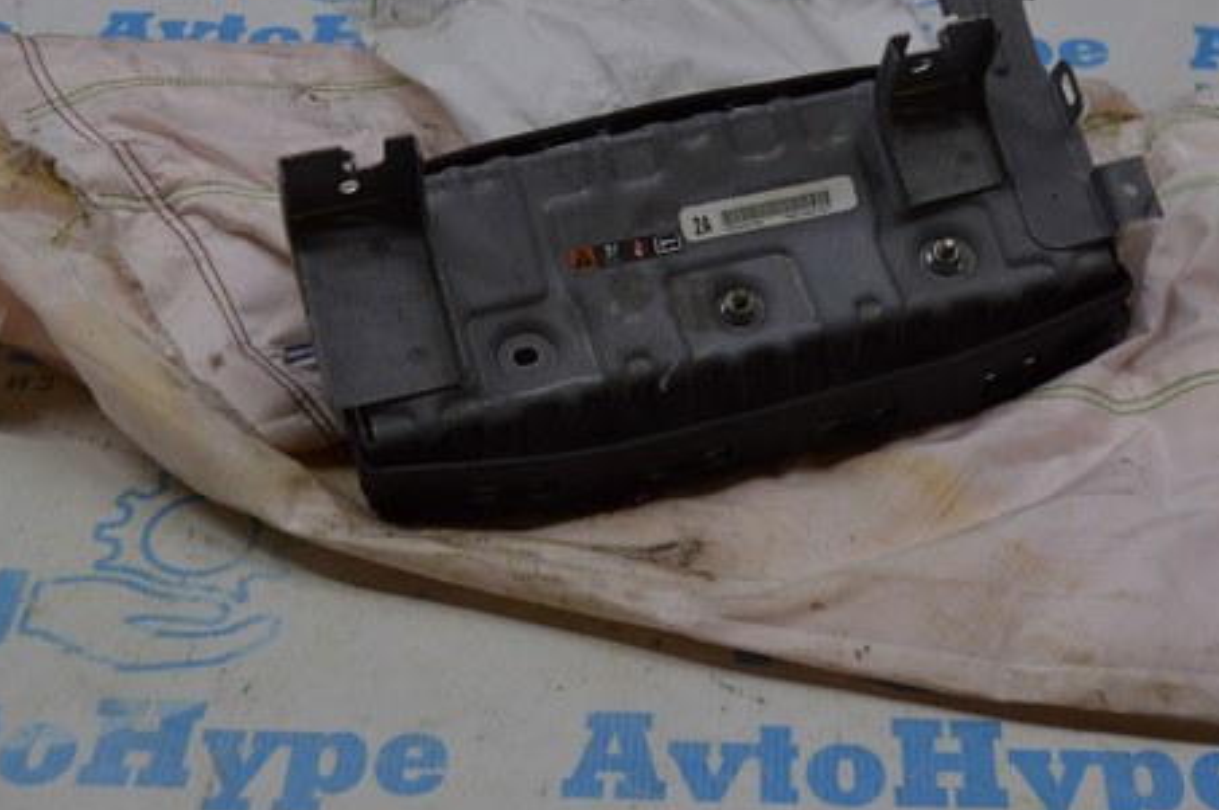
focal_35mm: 66
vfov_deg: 20.6
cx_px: 635
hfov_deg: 30.7
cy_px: 292
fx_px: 2222
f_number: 5.6
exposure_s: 1/125
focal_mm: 31
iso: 400
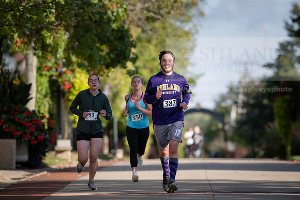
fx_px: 2500
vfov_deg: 4.6
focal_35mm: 300
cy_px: 100
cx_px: 150
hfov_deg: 6.9
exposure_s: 1/800
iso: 200
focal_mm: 300
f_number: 4.5
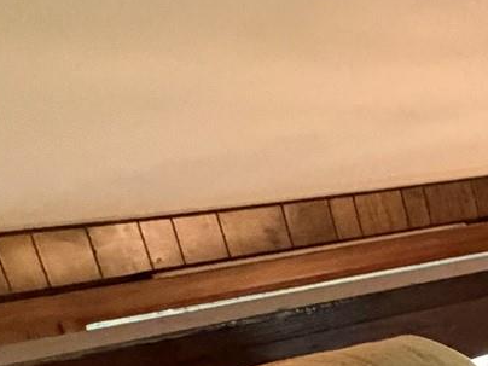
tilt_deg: -17.5
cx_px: 1222
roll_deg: +0.9
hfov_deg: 14.4
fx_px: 1001
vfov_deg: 20.3
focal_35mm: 71
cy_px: 323
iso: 640
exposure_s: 1/60
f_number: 2.2
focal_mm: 2.22
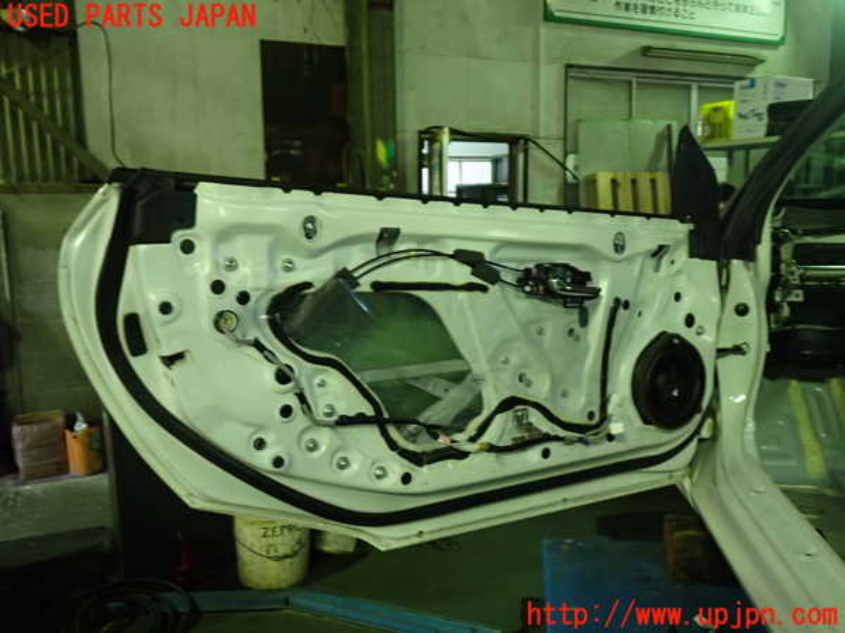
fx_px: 732
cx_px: 422
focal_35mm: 30
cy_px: 316
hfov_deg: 60.0
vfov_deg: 46.8
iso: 320
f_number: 2.3
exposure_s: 1/30
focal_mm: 5.4
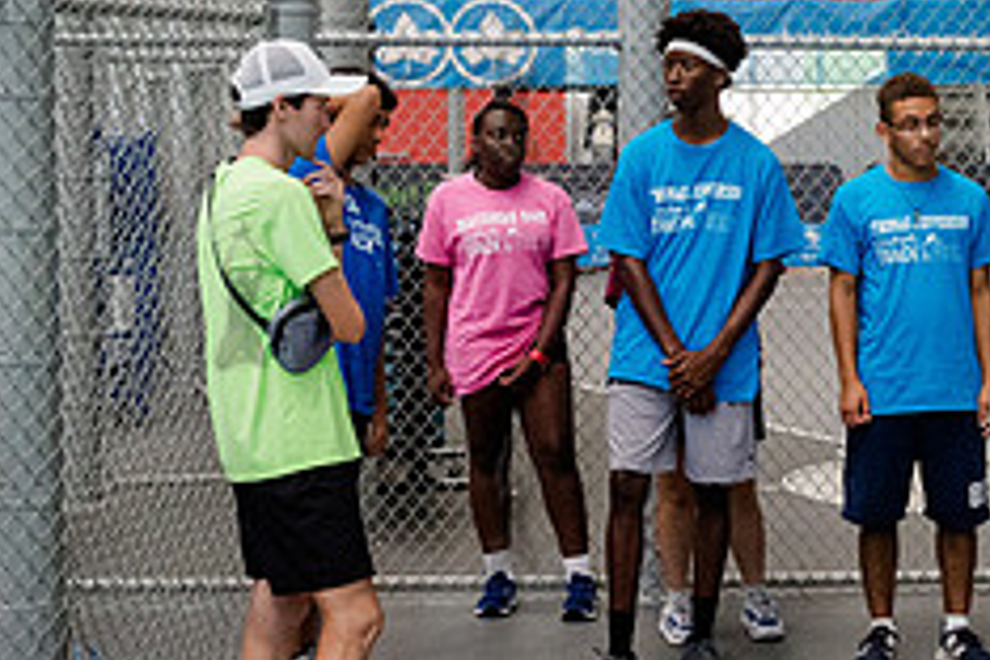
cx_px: 1058
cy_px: 294
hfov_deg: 20.8
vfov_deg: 14.5
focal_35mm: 94
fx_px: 2585
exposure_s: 1/1000
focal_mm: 38
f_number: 3.5
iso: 6400
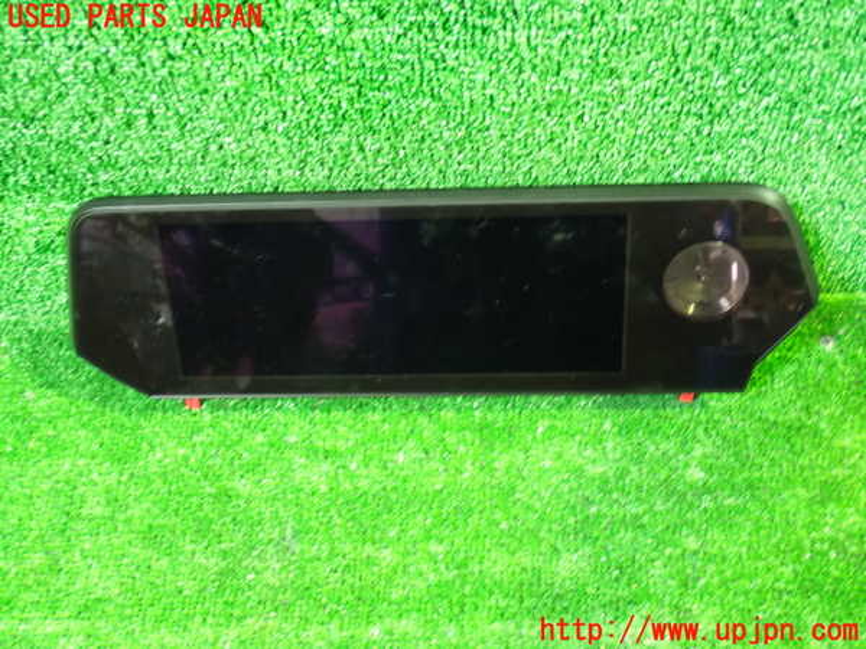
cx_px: 433
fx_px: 1026
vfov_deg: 35.1
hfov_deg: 45.8
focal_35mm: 41
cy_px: 324
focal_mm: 7.31
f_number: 2.8
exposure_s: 1/10
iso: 1250
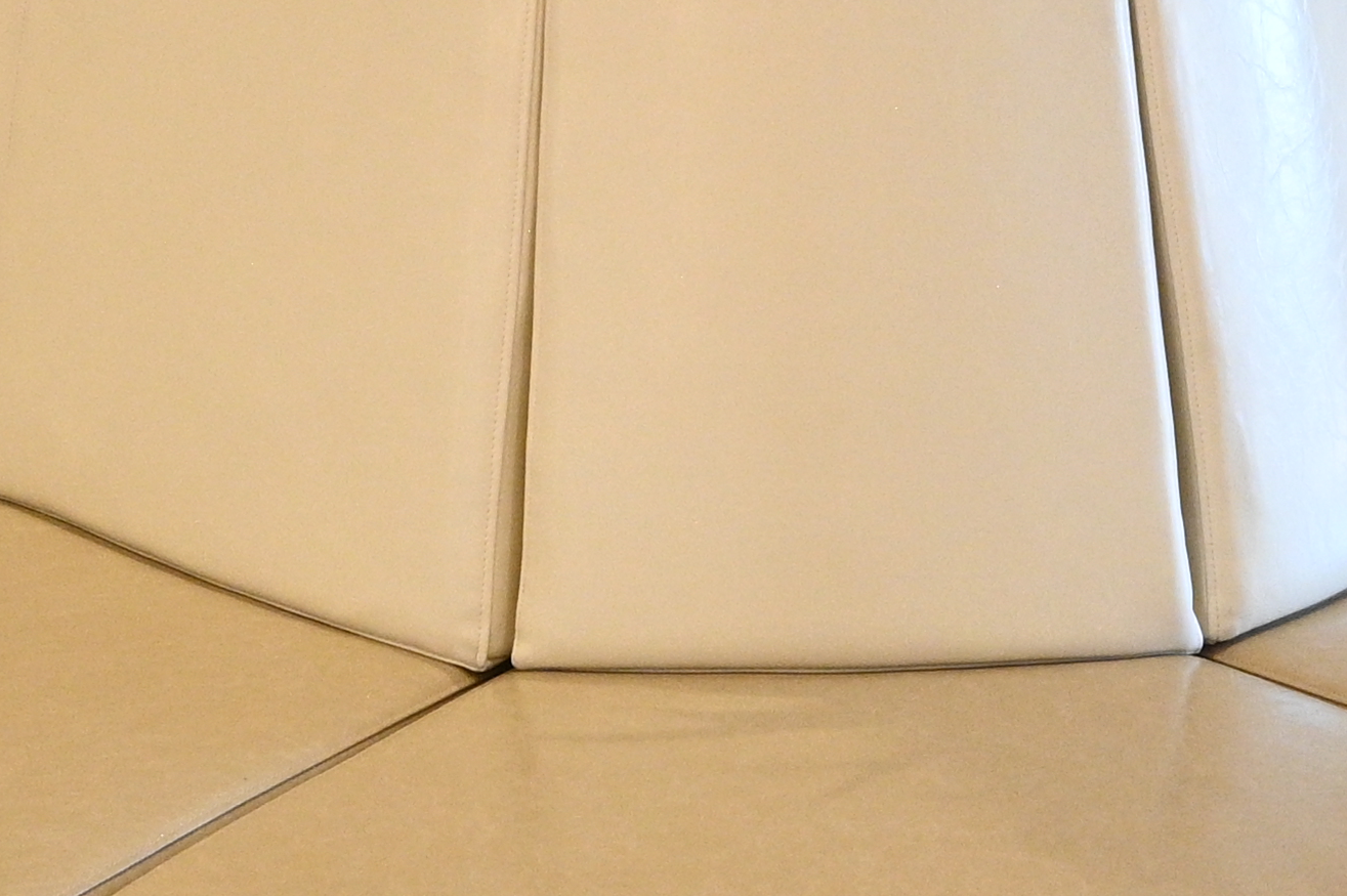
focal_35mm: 161
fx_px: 6020
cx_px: 456
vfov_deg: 8.5
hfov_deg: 12.8
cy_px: 134
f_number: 10
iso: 3200
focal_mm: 35
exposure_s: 1/100
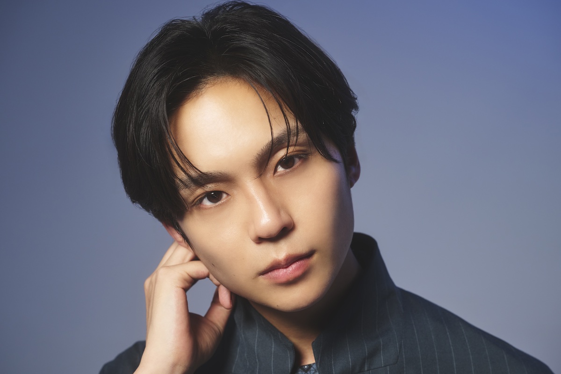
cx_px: 280
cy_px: 187
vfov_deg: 19.5
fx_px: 1091
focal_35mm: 70
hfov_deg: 28.8
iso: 250
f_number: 7.1
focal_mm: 70
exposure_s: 1/160
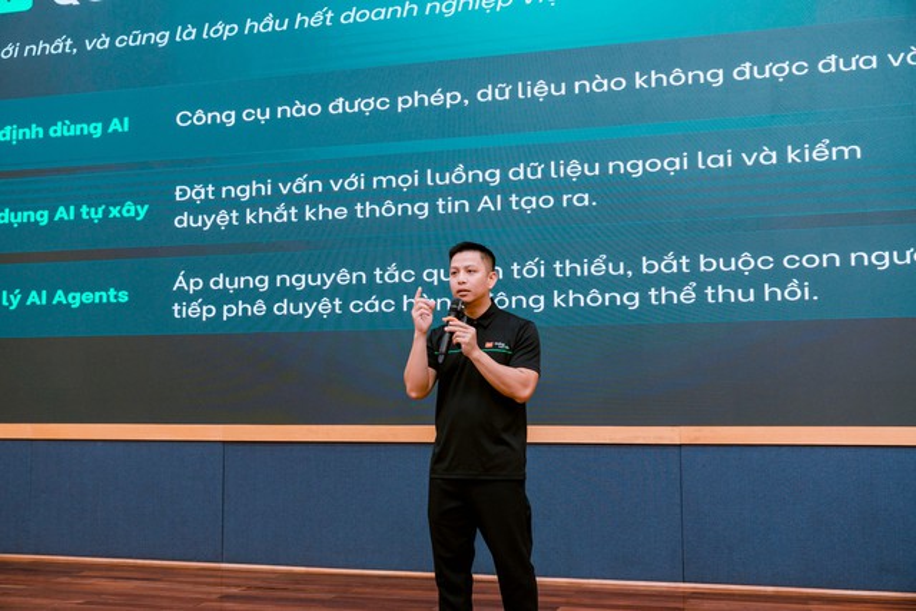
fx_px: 1089
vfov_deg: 31.3
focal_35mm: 43
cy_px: 306
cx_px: 458
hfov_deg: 45.6
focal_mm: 42.8
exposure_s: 1/100
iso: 800
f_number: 5
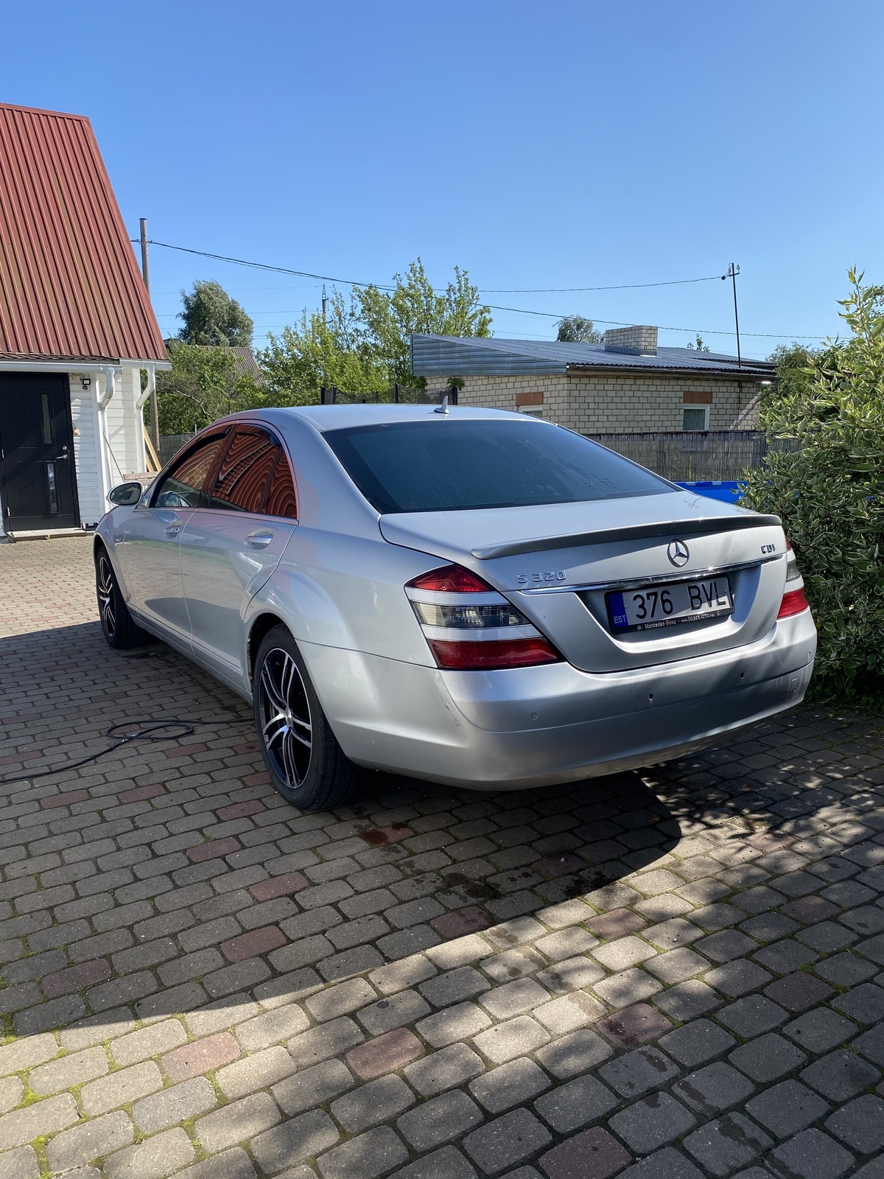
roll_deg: -0.8
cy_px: 590
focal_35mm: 26
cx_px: 442
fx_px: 885
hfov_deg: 53.1
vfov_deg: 67.3
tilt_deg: -9.5
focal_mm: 4.25
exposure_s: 1/2315
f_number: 1.8
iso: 32
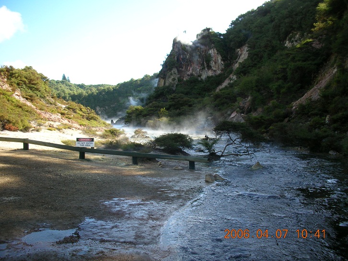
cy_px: 130
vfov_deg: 40.7
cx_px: 174
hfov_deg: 52.6
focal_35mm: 35
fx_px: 352
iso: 50
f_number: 3
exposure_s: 1/197
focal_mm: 5.8
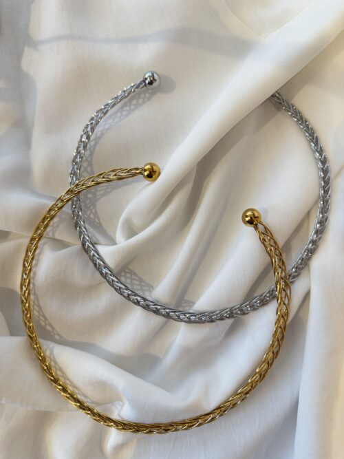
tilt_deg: -87.6
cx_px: 172
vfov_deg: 71.6
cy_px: 230
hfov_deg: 56.8
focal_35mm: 24
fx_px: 318
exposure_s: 1/50
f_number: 1.78
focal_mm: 6.76
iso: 125
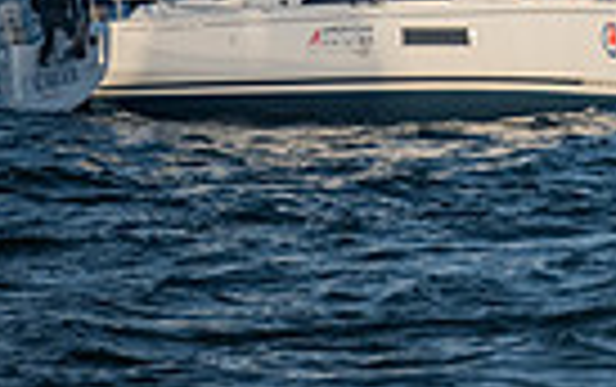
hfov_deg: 2.7
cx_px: 1097
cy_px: -470
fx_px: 12808
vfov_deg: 1.7
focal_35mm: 762
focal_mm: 175
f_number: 6.3
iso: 400
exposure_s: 1/1250
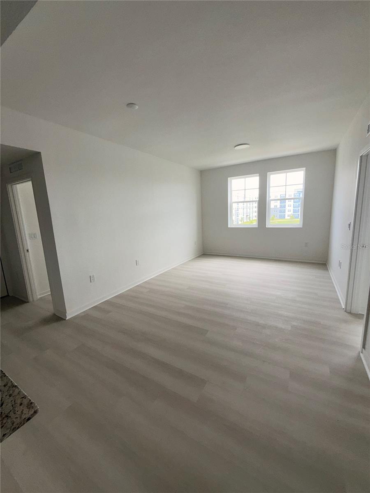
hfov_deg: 85.7
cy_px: 246
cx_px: 185
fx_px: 200
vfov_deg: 102.1
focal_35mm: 14
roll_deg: +2.9
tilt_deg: -9.6
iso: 64
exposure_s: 1/122
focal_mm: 2.22
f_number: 2.2
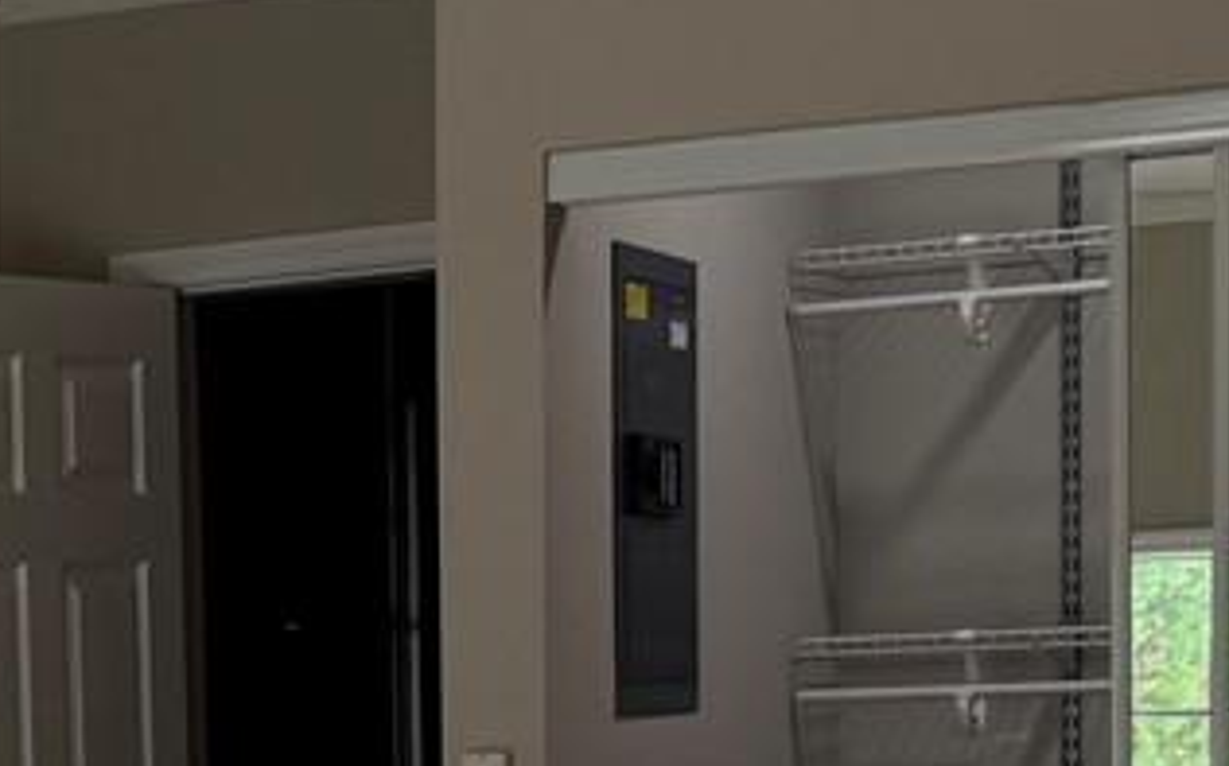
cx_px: -498
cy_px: 1003
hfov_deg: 15.2
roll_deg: +1.8
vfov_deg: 9.9
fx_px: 4318
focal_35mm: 129
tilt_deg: -4.5
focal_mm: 6.76
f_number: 1.78
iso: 100
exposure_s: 1/120
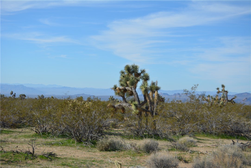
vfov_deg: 16.6
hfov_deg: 24.6
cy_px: 84
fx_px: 575
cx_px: 126
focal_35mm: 82
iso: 400
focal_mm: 55
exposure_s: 1/1600
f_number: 7.1
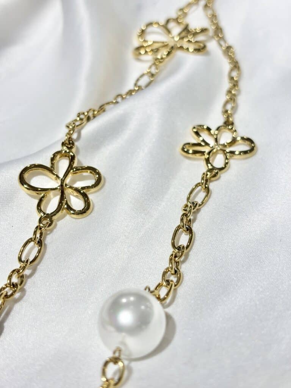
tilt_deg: -28.2
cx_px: 146
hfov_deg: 28.0
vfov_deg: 36.8
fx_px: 583
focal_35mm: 52
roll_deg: +7.6
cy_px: 194
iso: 32
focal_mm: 5.96
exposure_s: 1/295
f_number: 1.6
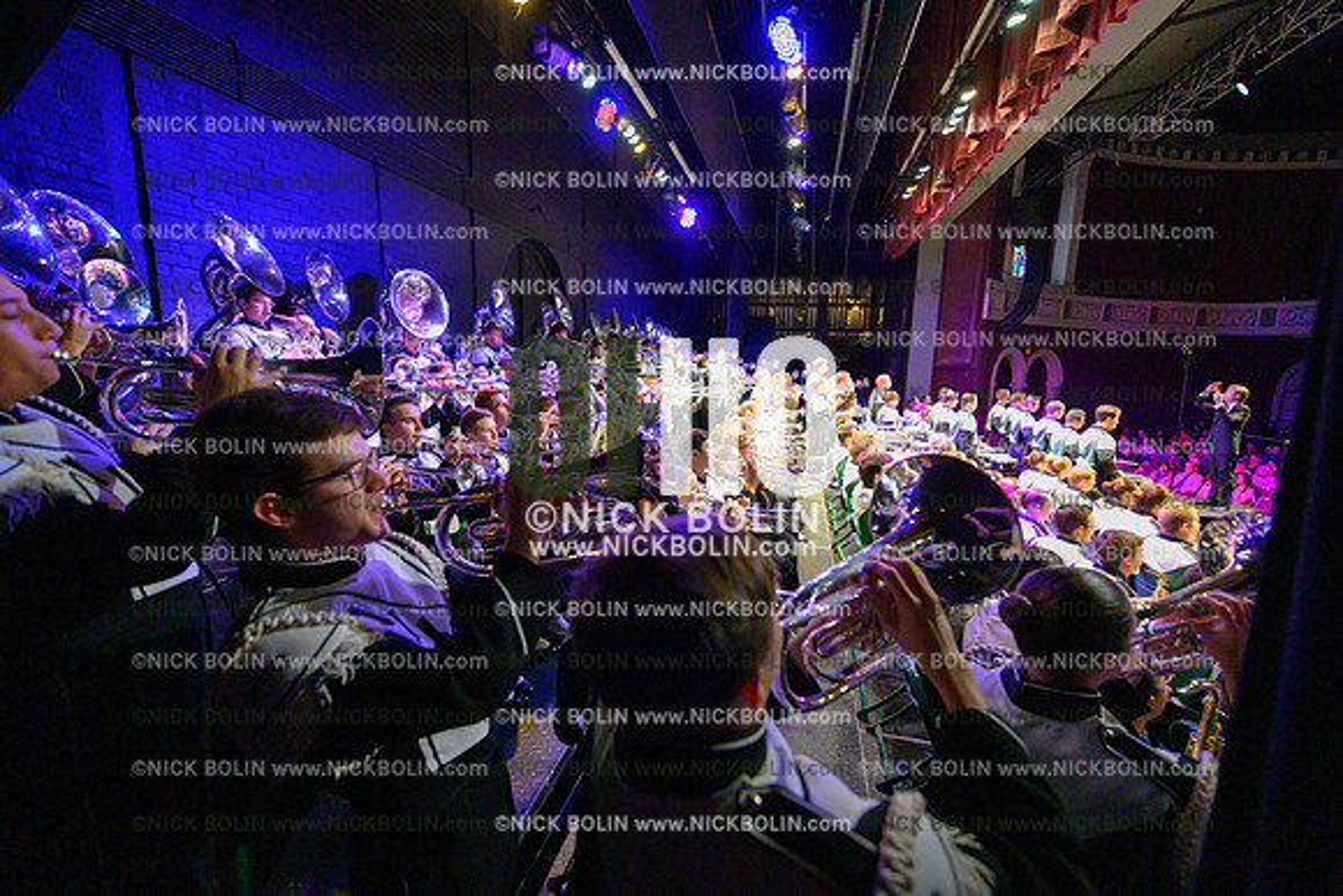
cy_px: 448
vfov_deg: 81.2
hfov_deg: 104.2
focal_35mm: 14
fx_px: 522
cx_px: 672
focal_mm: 14
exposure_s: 1/640
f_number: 2.8
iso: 25600
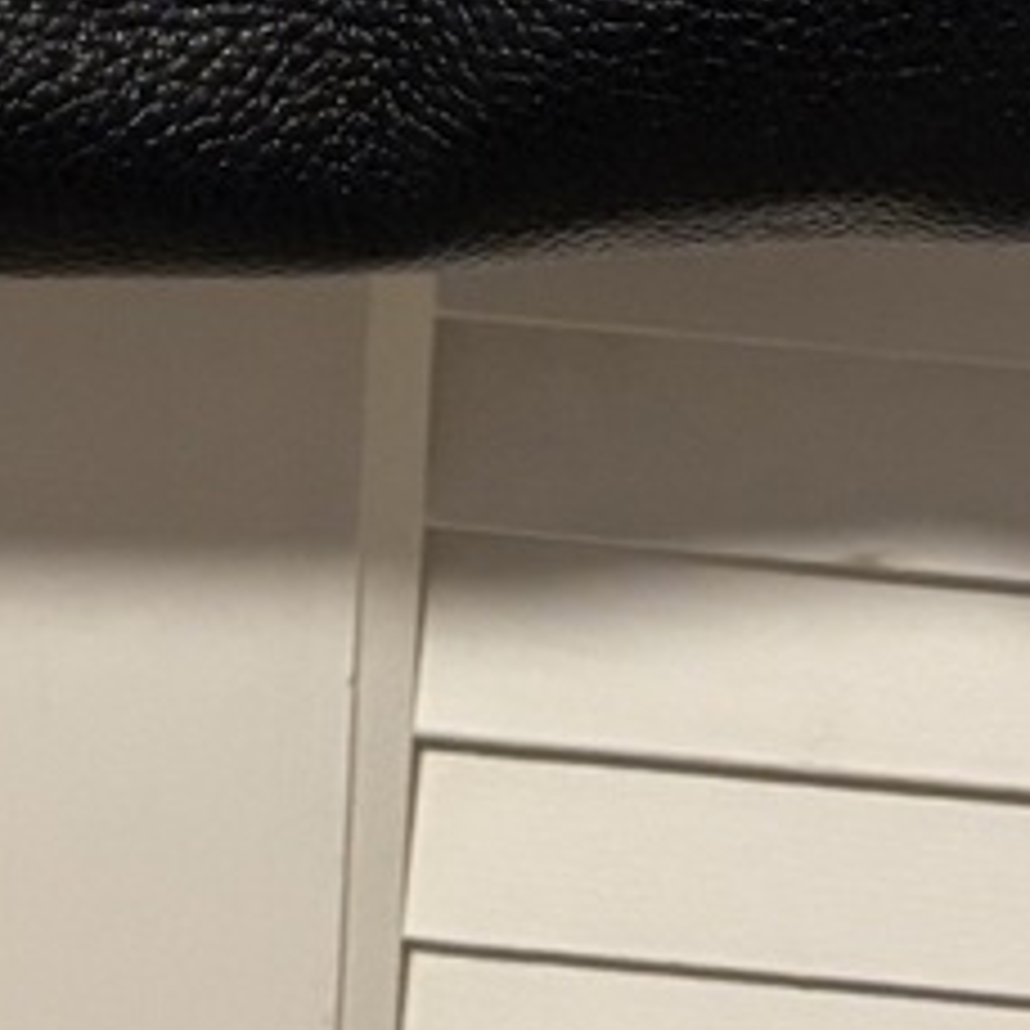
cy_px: -1918
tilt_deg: -11.2
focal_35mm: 134
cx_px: 4
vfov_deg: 10.1
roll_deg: -1.8
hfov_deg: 12.9
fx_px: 4511
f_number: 1.6
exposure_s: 1/60
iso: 320
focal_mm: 5.96
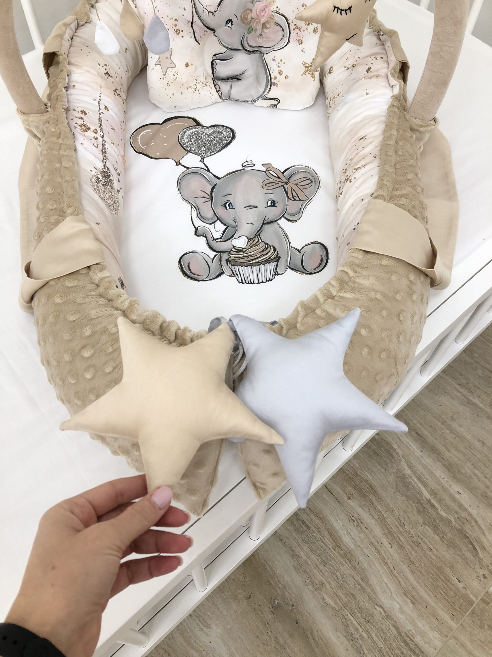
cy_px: 328
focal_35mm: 28
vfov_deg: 63.4
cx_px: 246
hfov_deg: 49.7
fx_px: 531
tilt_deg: -57.9
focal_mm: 3.99
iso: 32
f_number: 1.8
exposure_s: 1/33
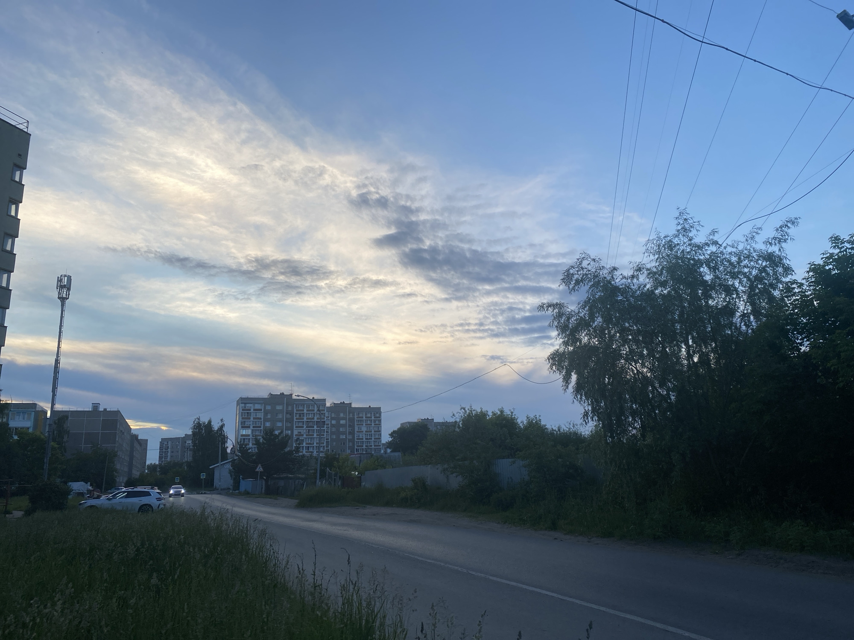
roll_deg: +2.5
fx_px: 641
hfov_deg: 67.3
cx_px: 427
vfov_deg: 53.1
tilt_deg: +13.3
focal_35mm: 26
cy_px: 320
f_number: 1.8
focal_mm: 4.25
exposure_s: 1/576
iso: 32
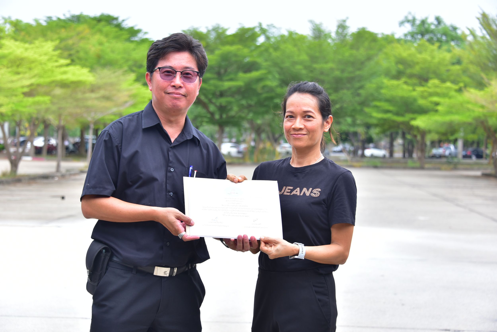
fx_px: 994
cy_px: 166
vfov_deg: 18.9
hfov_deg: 28.1
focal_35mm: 72
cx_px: 248
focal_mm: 72
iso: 320
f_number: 5.6
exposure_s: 1/250
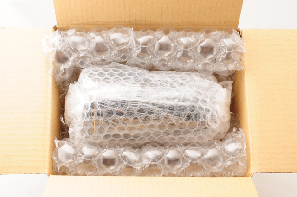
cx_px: 148
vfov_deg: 22.6
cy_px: 98
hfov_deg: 33.4
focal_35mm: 60
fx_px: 494
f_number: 16
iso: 200
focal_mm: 40
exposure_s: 1/200
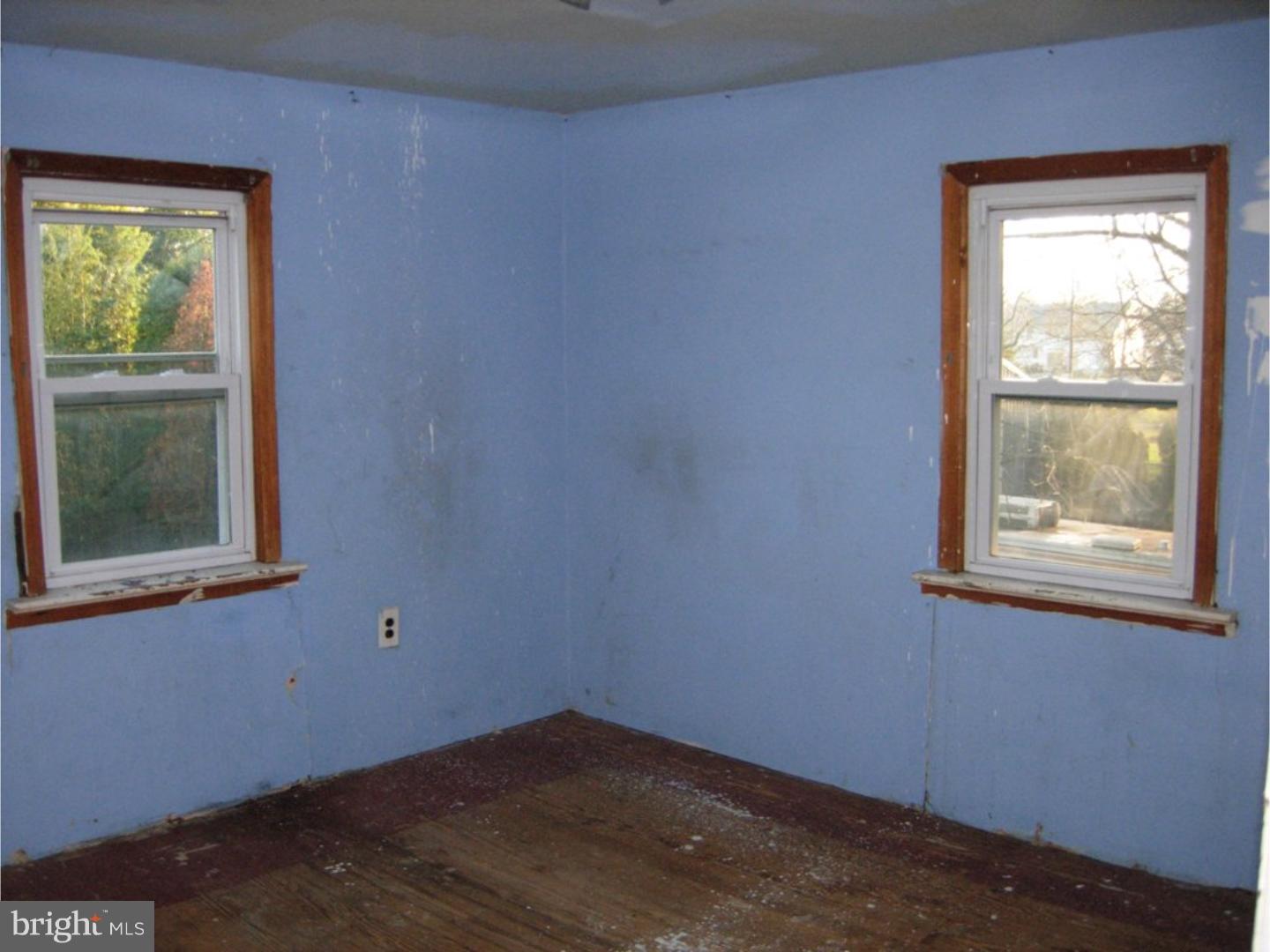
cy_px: 476
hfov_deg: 51.4
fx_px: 1321
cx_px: 635
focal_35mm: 36
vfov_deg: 39.7
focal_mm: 7.5
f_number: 2.7
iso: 200
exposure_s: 1/181
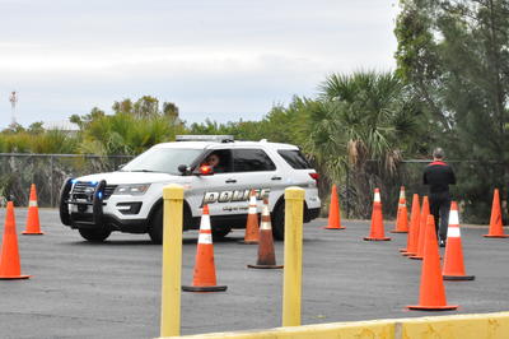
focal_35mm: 138
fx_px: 1950
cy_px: 170
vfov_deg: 9.9
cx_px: 254
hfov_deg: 14.9
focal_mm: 92
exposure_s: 1/200
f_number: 22
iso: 3200
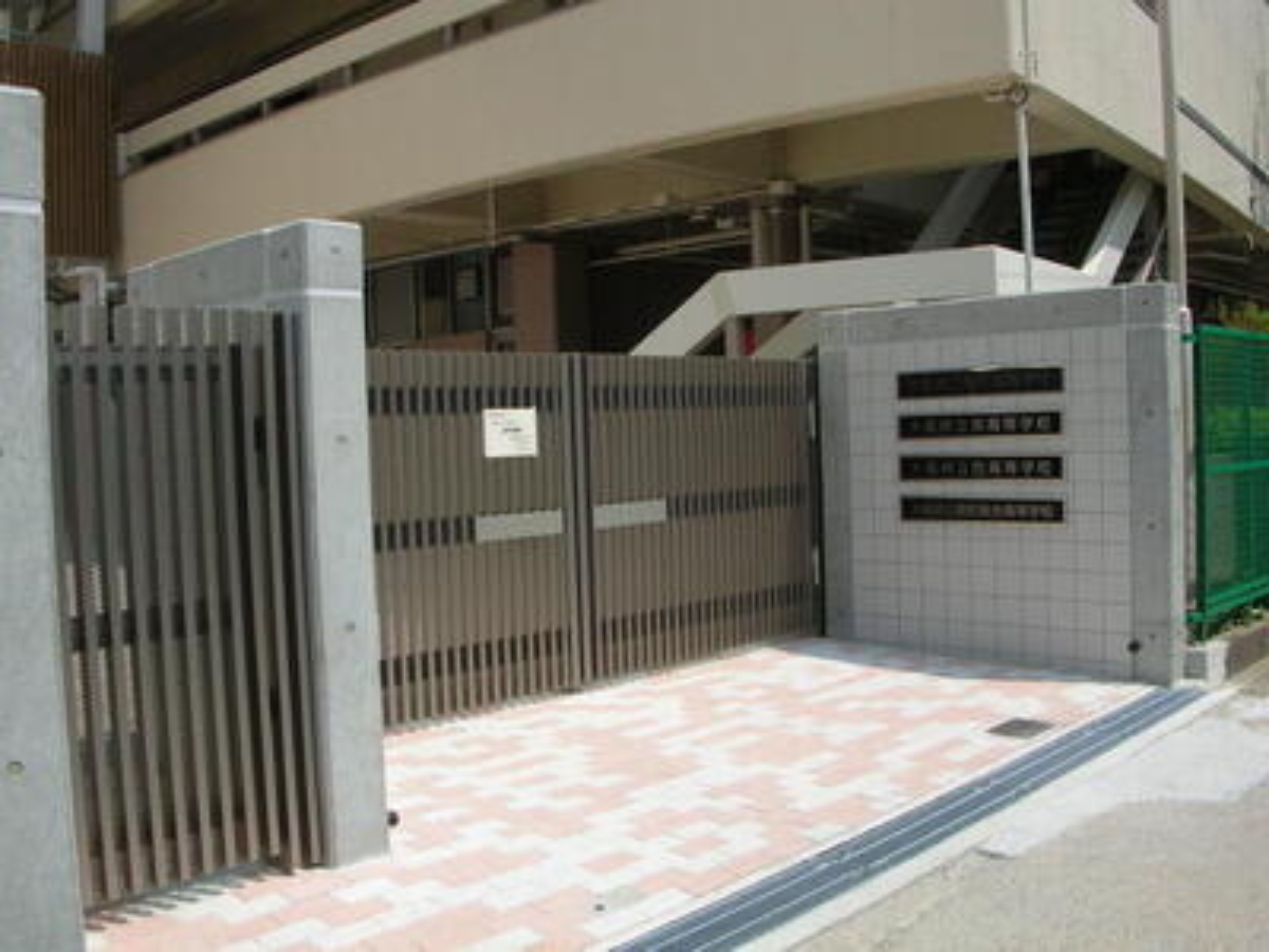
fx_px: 1283
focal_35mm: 35
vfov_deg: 40.7
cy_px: 476
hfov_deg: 52.6
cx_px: 634
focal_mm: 5.8
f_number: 5.6
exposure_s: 1/348
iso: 50
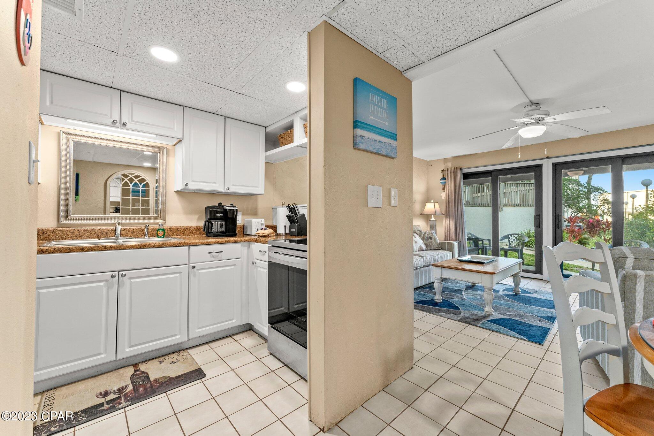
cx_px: 327
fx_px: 254
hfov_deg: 104.3
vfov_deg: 81.2
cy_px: 218
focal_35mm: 14
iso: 400
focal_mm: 14
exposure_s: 1/8
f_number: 8
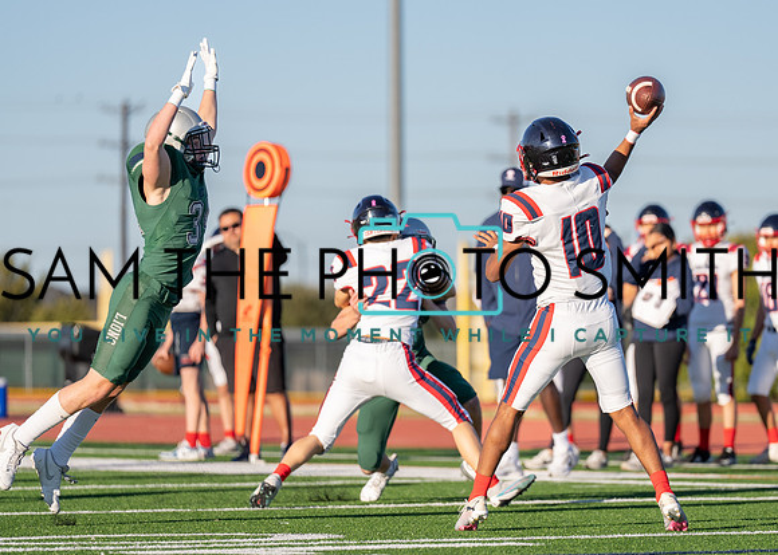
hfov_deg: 7.8
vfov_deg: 5.6
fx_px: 5702
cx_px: 509
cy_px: 306
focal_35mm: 258
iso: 100
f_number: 2.8
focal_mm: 200
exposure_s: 1/2000
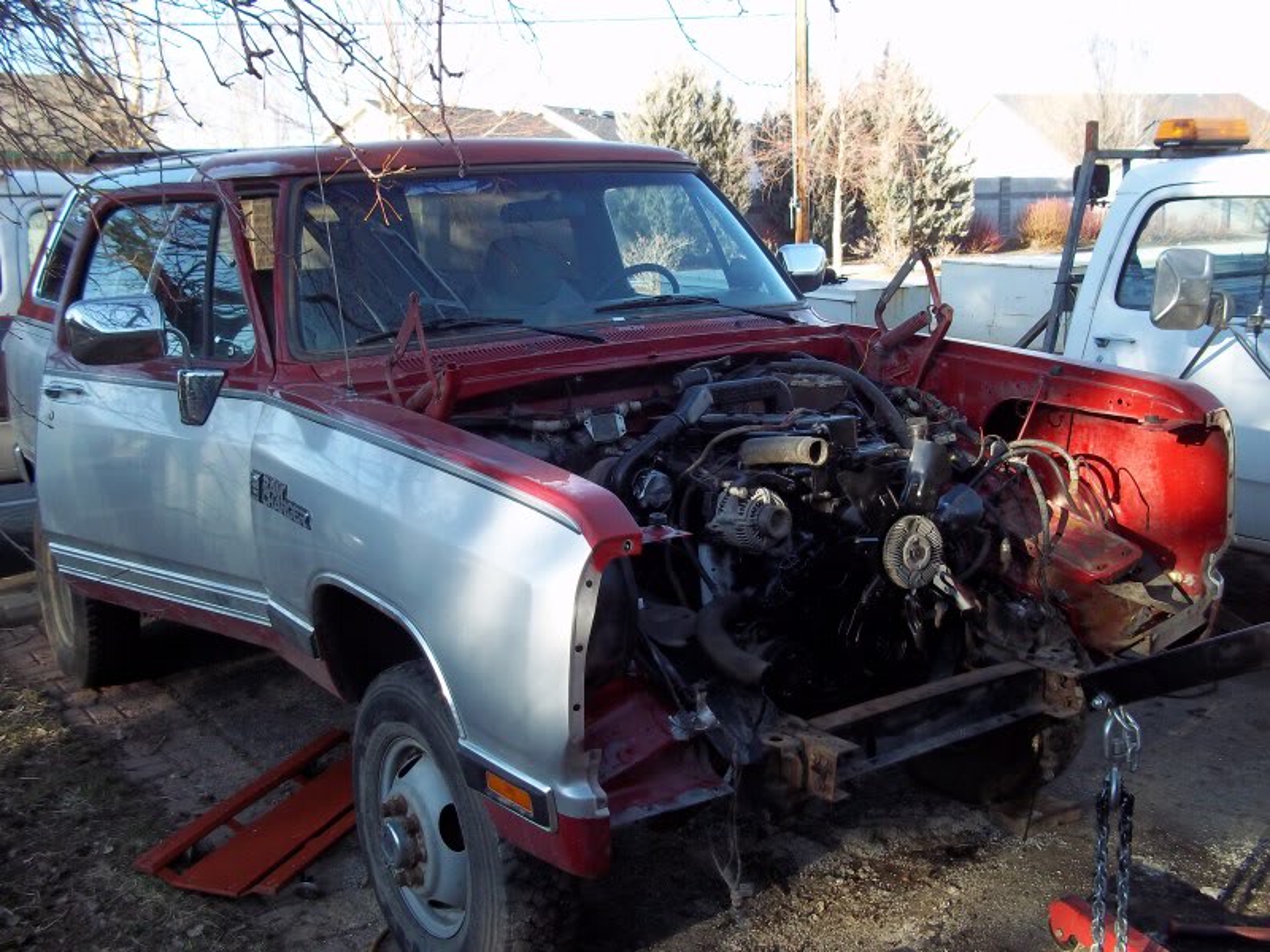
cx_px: 635
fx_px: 1321
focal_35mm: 36
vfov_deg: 39.7
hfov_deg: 51.4
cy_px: 476
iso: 80
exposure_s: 1/160
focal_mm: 6.5
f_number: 3.1
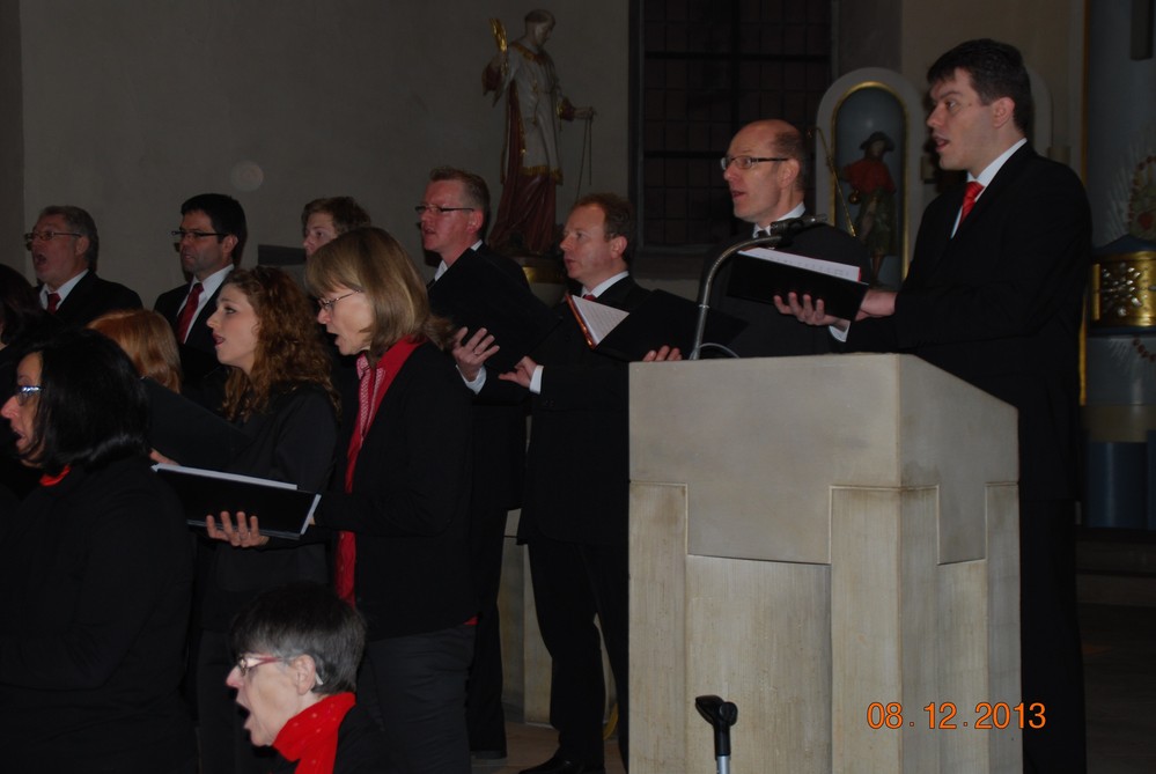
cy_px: 387
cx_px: 578
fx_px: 1833
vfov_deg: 23.9
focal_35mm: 57
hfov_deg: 35.0
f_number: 4.5
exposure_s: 1/60
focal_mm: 38
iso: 200
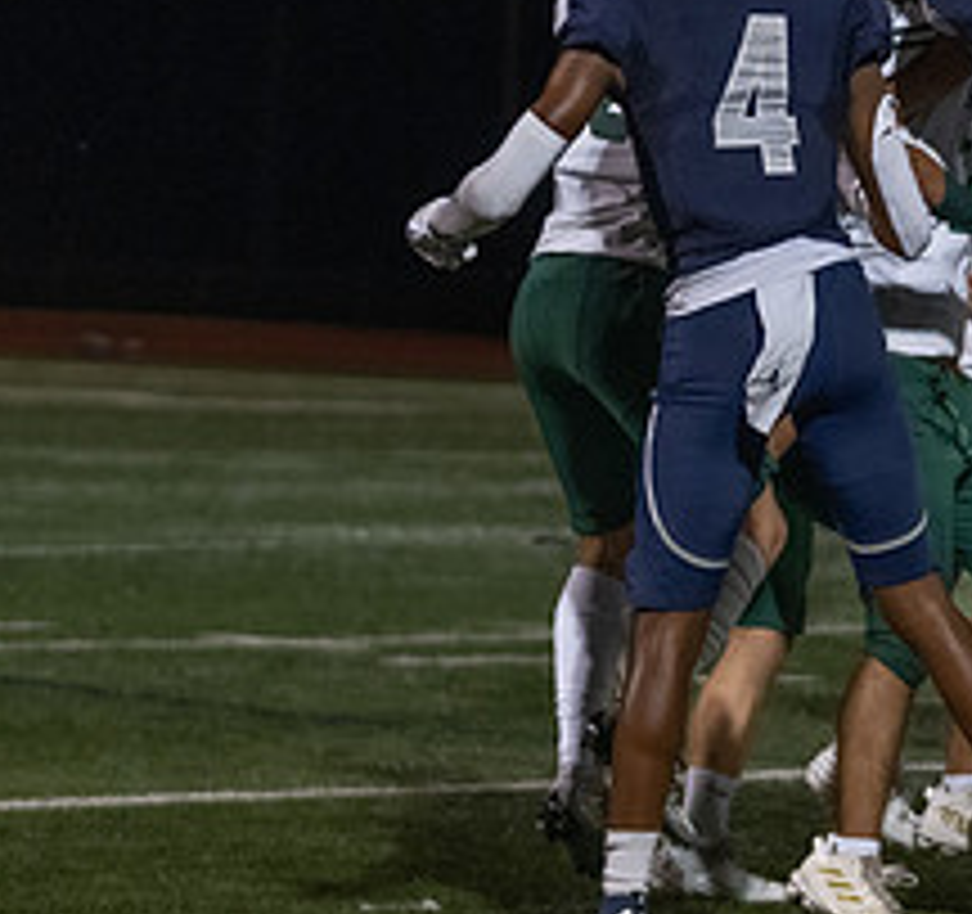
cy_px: 198
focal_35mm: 334
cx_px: 939
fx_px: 10296
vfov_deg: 5.1
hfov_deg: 5.4
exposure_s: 1/1000
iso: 5000
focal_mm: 96
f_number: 2.8
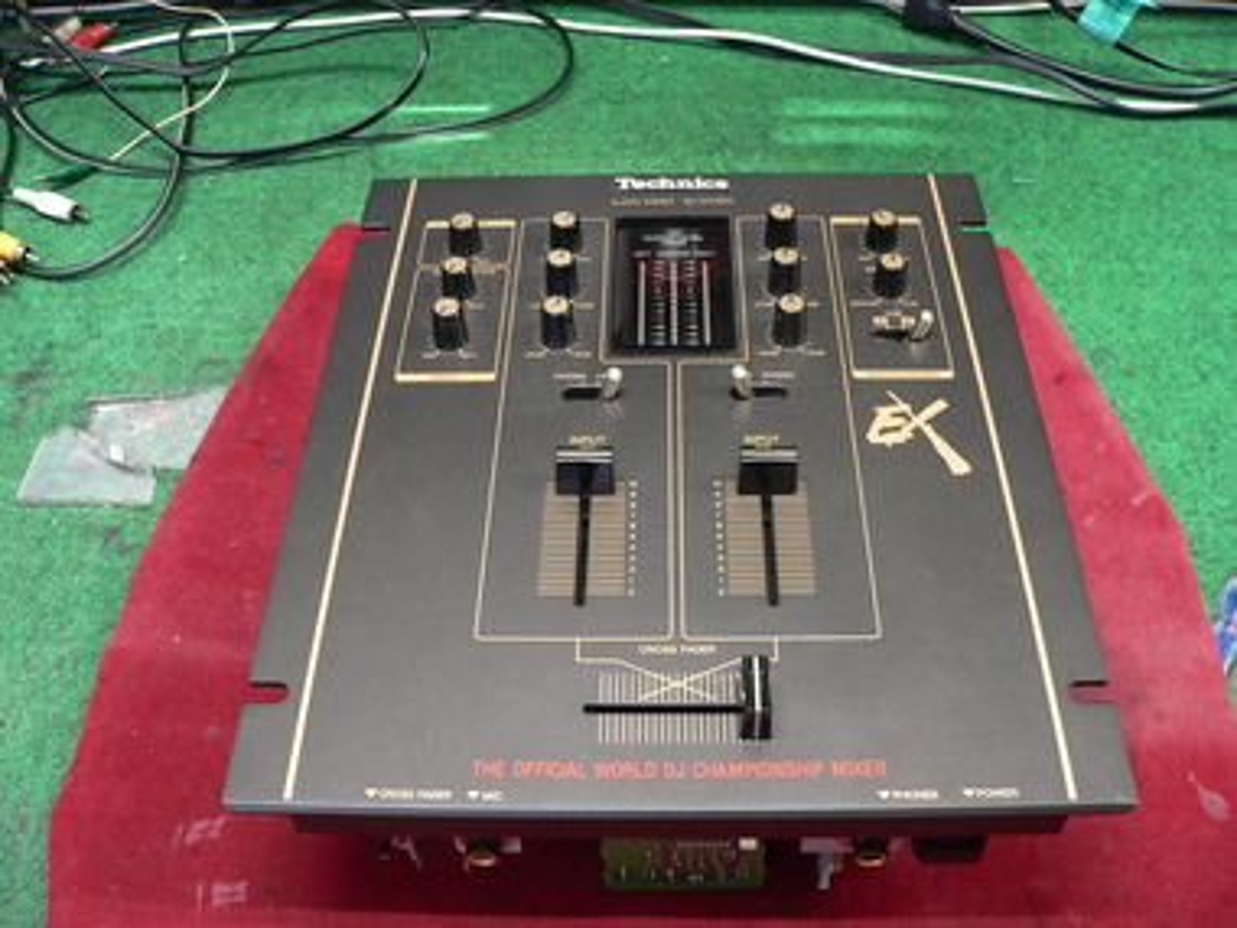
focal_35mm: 36
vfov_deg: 39.7
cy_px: 464
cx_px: 618
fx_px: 1286
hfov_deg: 51.4
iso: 200
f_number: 2.8
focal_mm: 6
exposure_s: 1/10
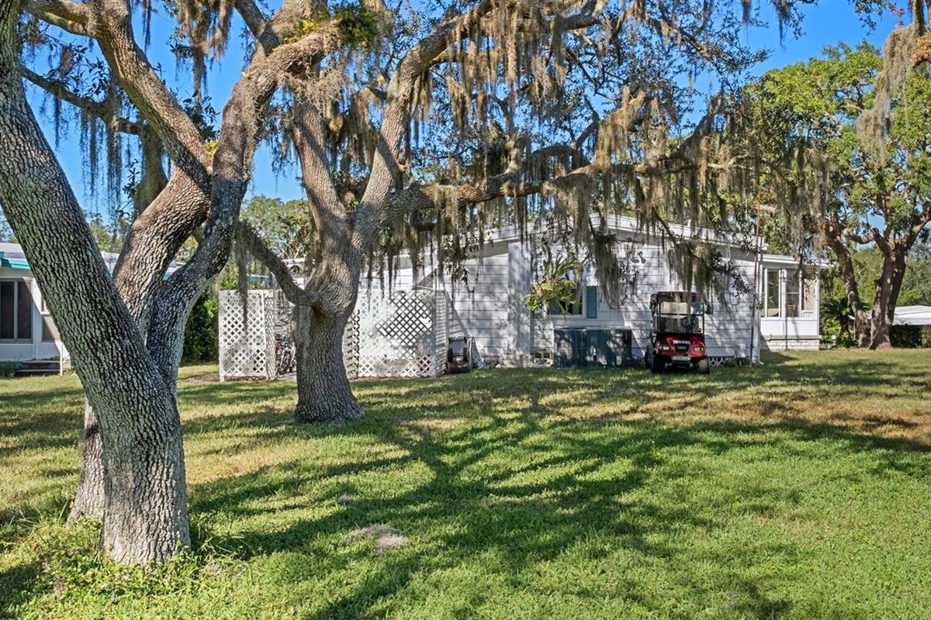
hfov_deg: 48.0
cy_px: 294
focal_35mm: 40
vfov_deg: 33.4
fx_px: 1034
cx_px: 581
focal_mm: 20
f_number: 8
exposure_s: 1/500
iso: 640
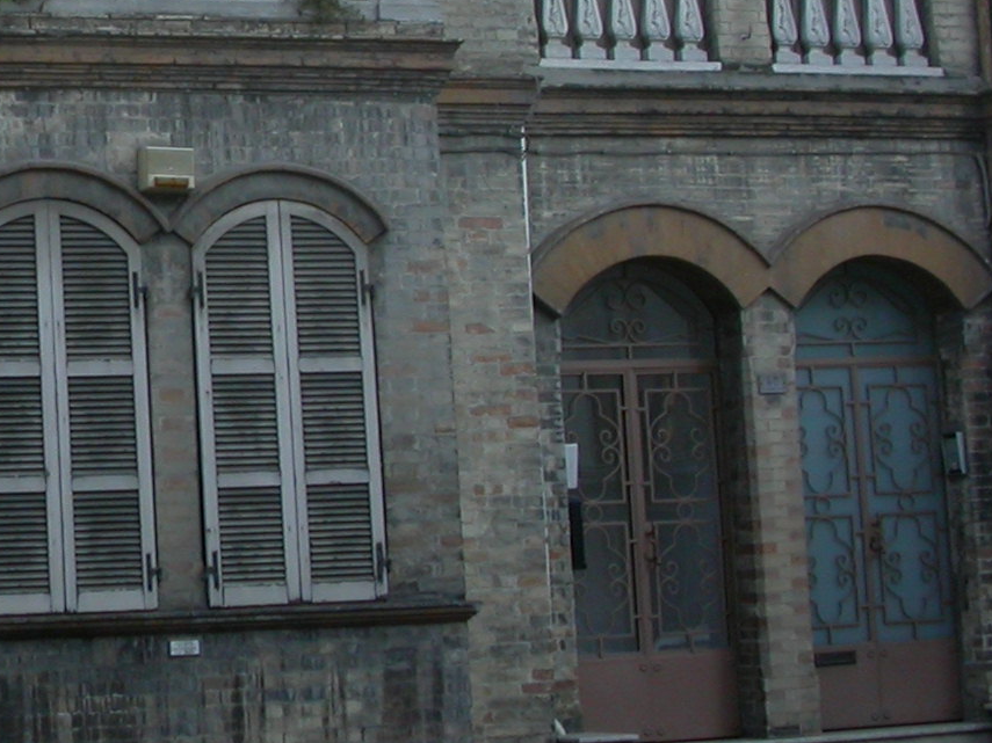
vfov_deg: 14.4
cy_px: 16
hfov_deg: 18.5
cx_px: -164
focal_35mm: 101
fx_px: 2894
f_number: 4.7
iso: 100
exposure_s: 1/154
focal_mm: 7.85
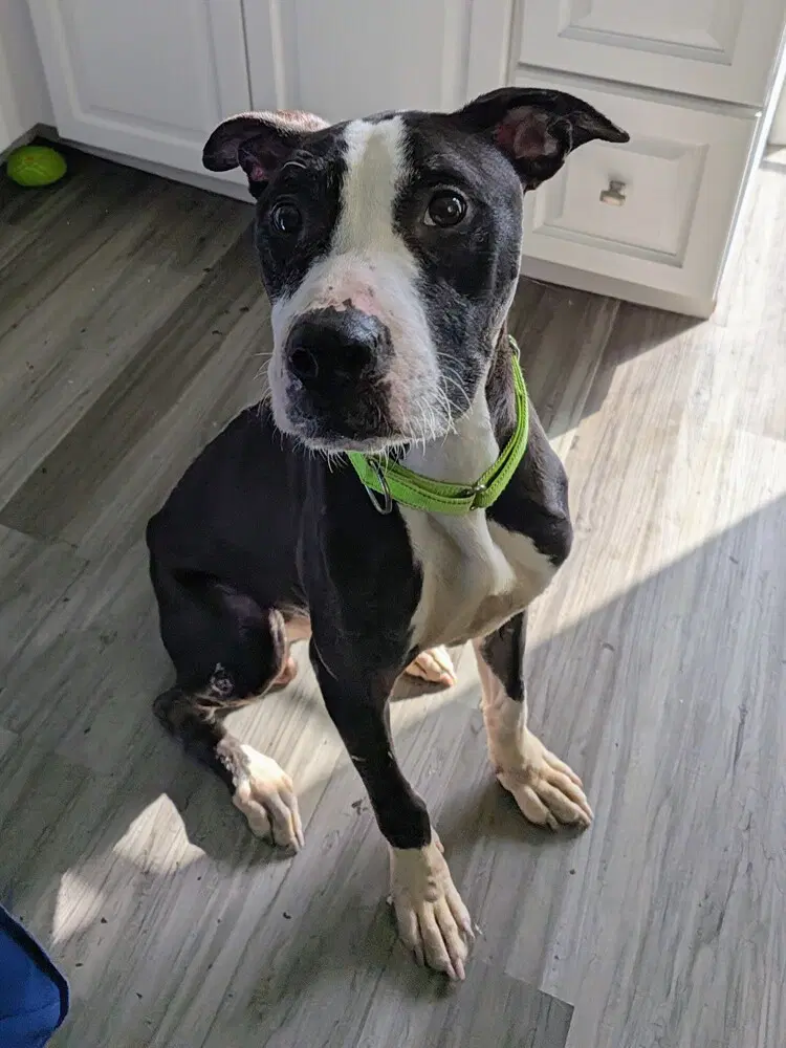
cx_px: 393
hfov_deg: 58.9
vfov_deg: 73.9
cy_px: 524
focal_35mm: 23
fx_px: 696
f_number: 1.7
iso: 25
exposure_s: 1/357
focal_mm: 5.28
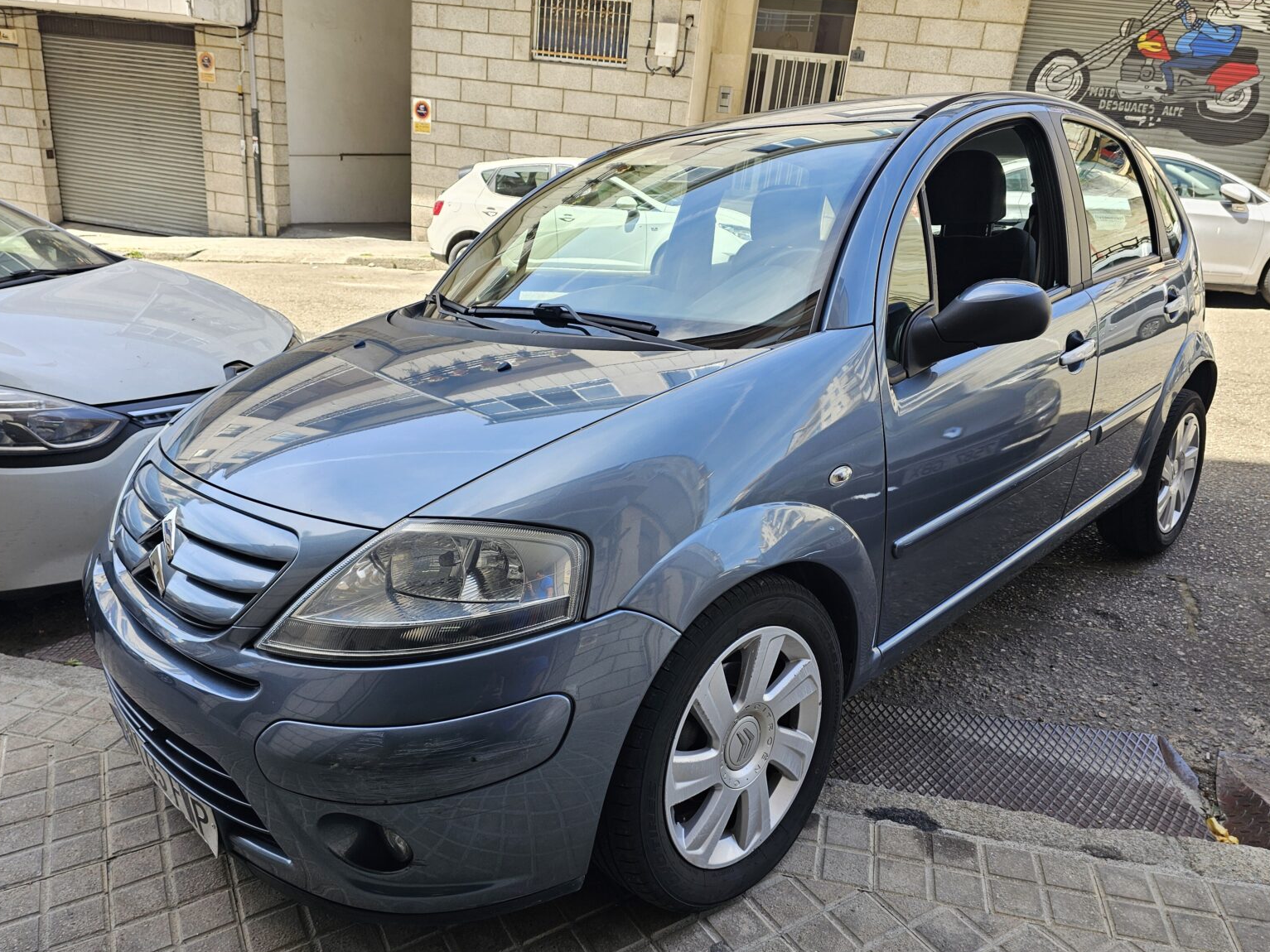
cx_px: 642
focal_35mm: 24
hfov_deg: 71.6
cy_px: 489
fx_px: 881
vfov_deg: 56.8
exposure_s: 1/100
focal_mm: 6.3
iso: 12
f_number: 1.7
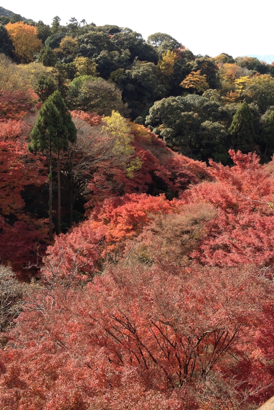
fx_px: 423
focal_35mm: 37
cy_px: 203
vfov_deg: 51.9
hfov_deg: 35.9
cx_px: 146
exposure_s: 1/442
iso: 64
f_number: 2.4
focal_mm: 4.28
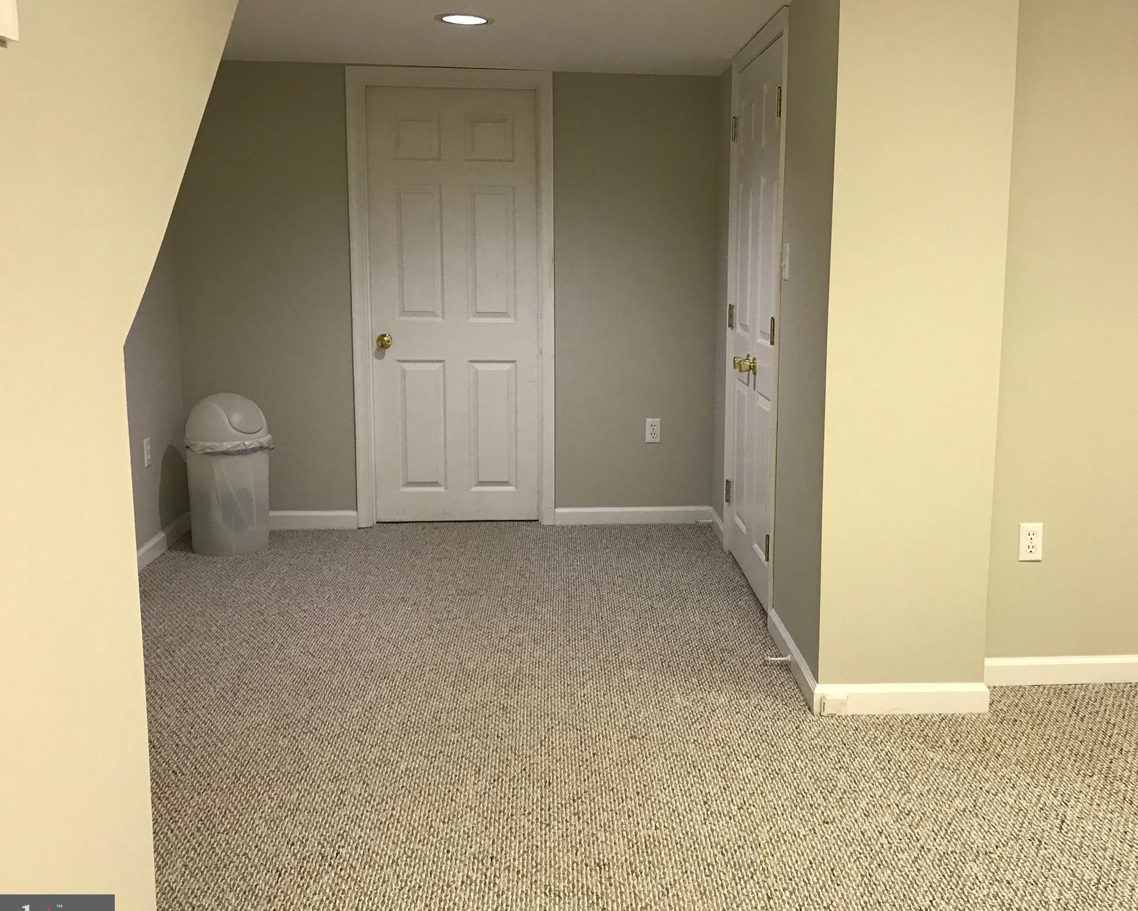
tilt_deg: -8.4
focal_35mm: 34
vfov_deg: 43.3
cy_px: 420
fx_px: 1145
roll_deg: -0.7
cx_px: 650
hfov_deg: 52.7
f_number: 1.8
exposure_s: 1/17
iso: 40
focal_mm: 3.99
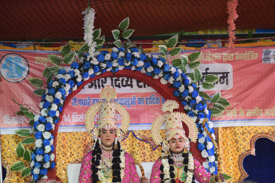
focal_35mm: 170
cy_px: 96
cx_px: 146
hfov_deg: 12.1
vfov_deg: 8.1
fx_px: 1299
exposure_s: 1/125
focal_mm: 102
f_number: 4.8
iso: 900
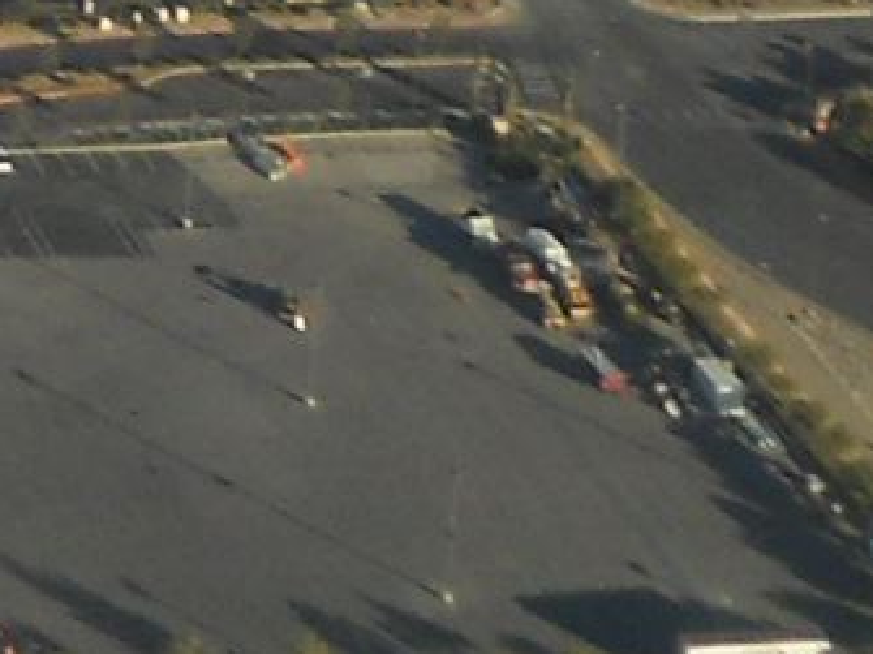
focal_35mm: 251
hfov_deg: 7.4
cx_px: -1131
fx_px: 6328
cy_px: -1214
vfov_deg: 5.6
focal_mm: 6.72
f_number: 5.5
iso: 80
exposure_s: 1/160
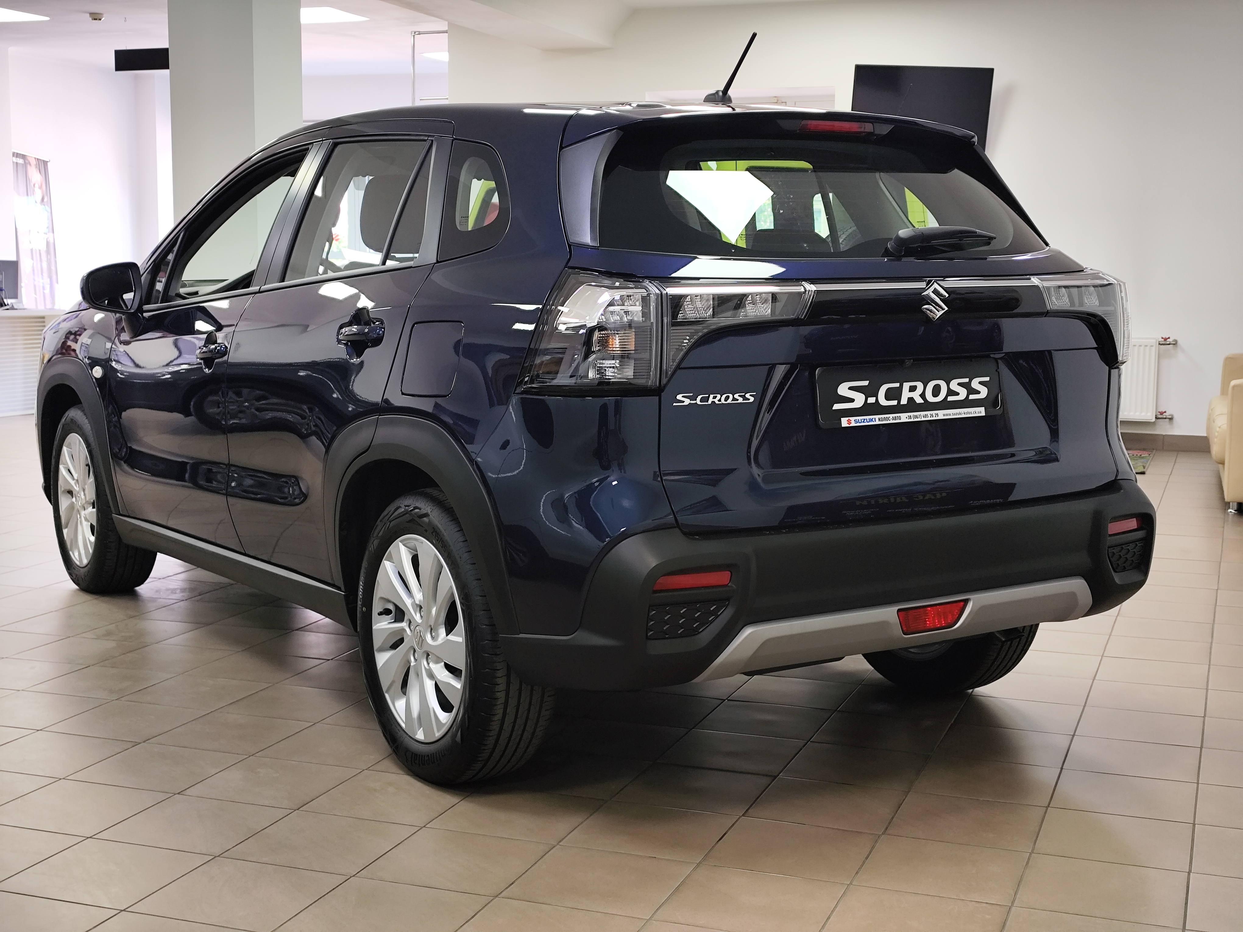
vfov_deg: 31.5
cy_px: 466
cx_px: 622
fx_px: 1652
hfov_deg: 41.2
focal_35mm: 46
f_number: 1.65
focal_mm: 6.19
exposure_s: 1/25
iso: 100
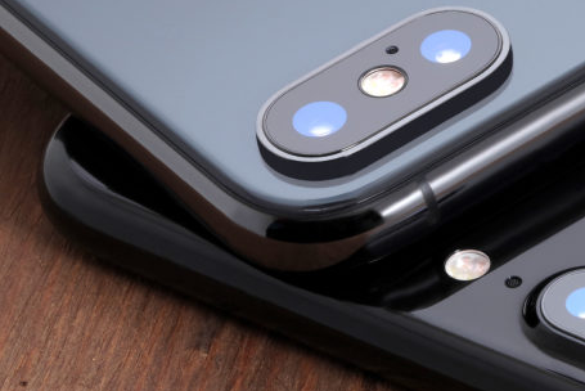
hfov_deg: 9.1
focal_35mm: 225
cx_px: 504
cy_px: 77
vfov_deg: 6.1
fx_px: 3658
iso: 250
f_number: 22
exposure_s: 1/60
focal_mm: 100
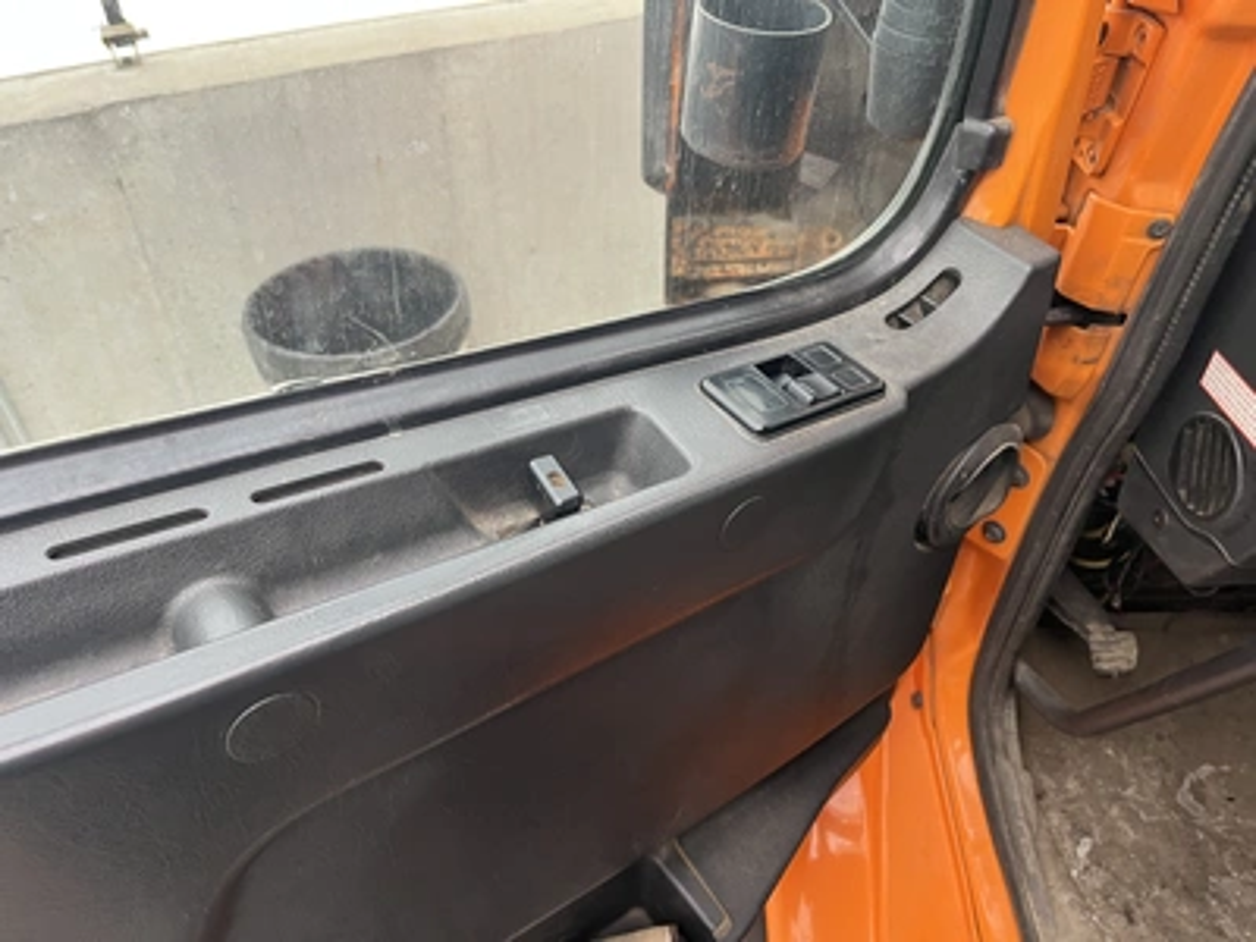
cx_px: 628
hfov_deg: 67.3
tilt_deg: -42.2
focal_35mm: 26
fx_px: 943
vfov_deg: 53.1
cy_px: 471
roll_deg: -0.8
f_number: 1.6
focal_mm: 5.1
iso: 200
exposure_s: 1/60
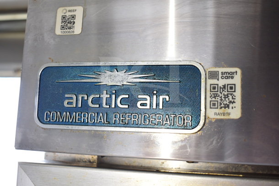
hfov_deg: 46.4
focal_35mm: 42
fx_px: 326
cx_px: 140
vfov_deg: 31.9
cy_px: 93
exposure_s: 1/50
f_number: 4.2
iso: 720
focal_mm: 28
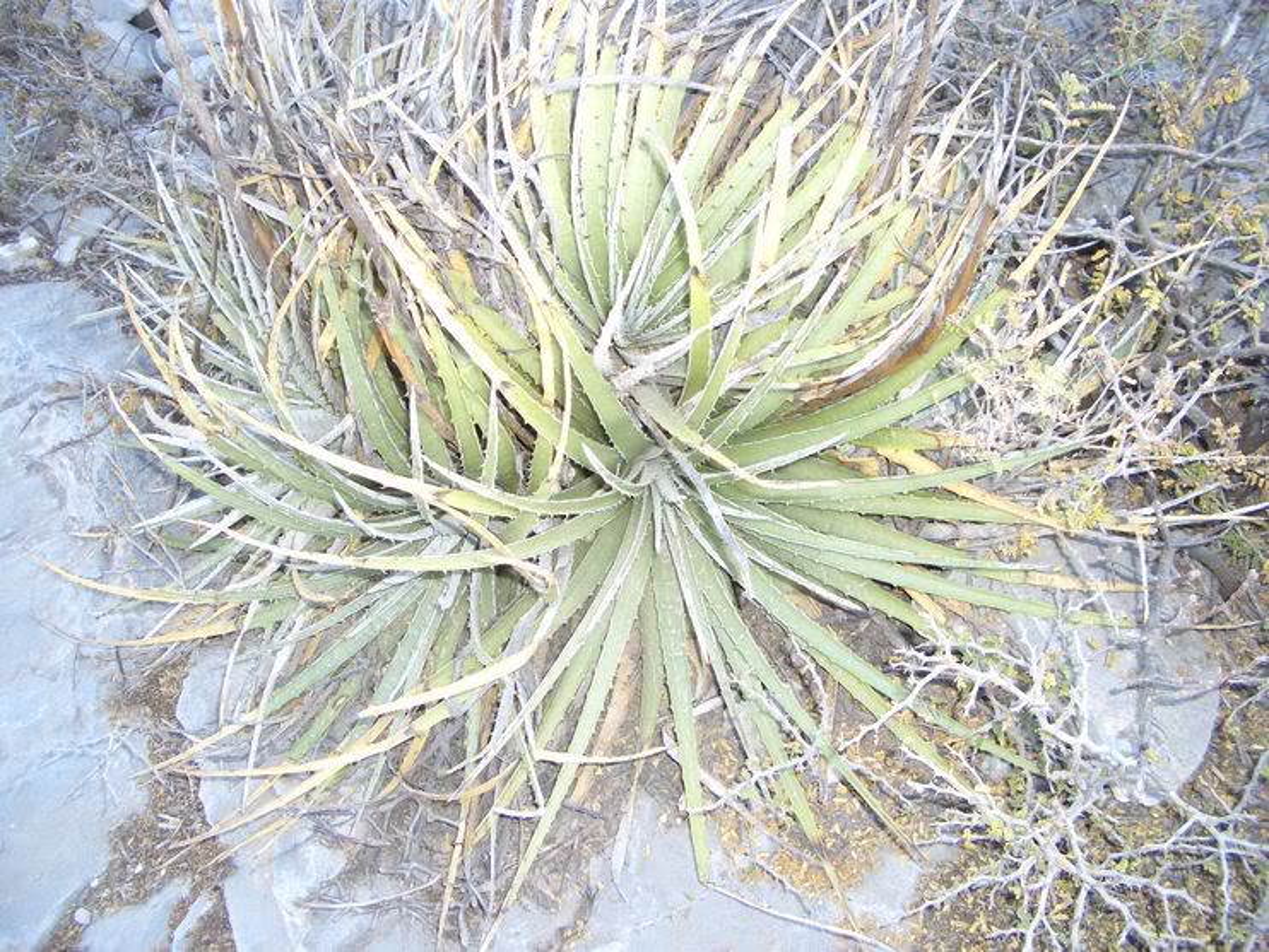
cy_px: 476
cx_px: 634
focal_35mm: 35
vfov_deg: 40.7
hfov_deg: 52.6
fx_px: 1283
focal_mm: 5.8
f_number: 2.6
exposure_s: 1/80
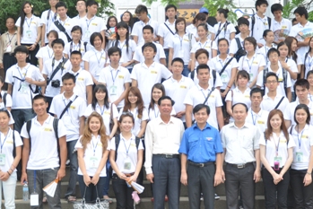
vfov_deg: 21.9
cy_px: 95
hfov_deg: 32.3
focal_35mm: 62
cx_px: 191
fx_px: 539
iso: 200
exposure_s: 1/125
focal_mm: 24
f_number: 4.5
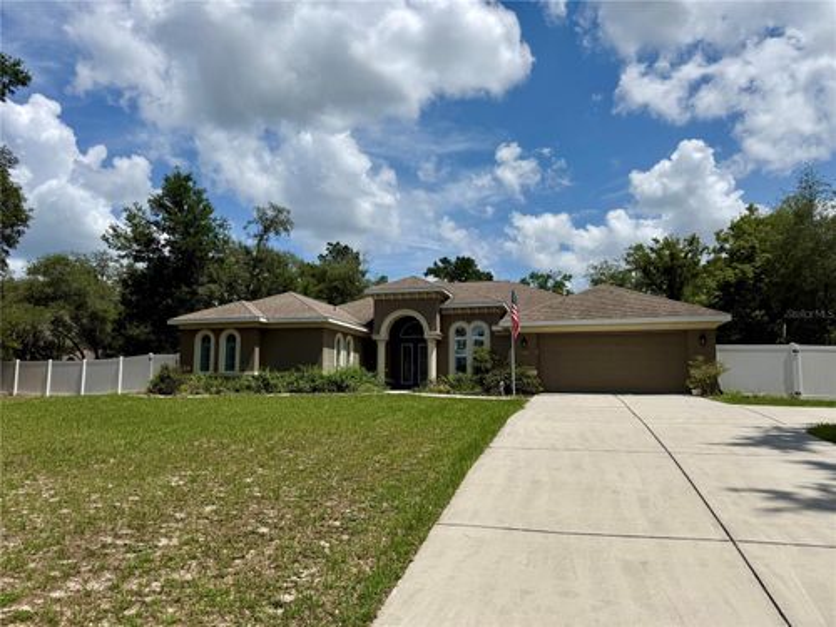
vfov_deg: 56.8
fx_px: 580
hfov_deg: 71.6
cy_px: 314
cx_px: 418
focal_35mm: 24
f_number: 1.78
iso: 80
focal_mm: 6.76
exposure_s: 1/8130
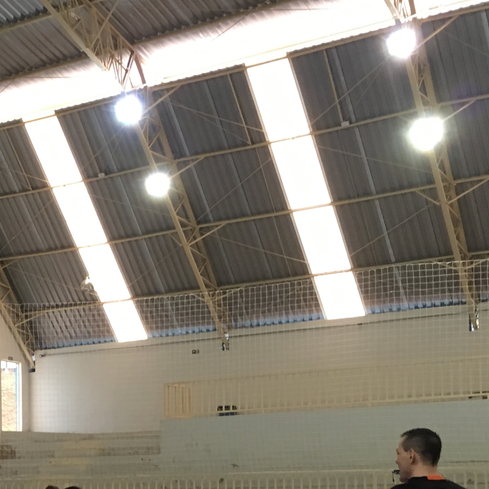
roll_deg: -0.3
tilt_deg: -0.1
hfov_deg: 22.0
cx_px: -28
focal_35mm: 75
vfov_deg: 22.3
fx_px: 1199
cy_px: 474
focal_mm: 4.15
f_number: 2.2
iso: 100
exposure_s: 1/30
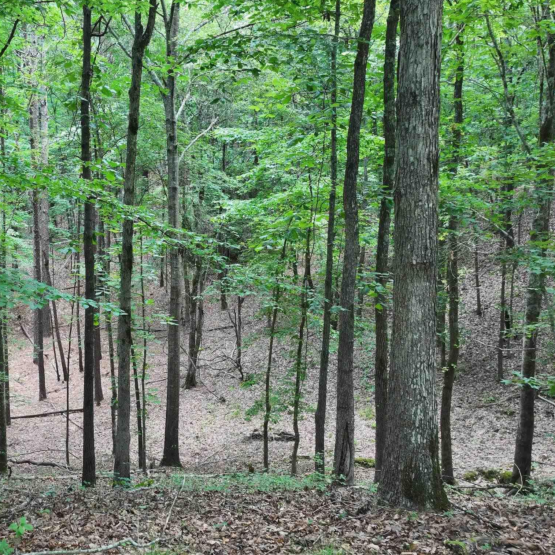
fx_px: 635
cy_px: 312
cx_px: 108
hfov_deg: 44.8
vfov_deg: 47.1
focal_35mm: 35
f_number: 2.8
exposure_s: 1/20
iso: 100
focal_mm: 12.29
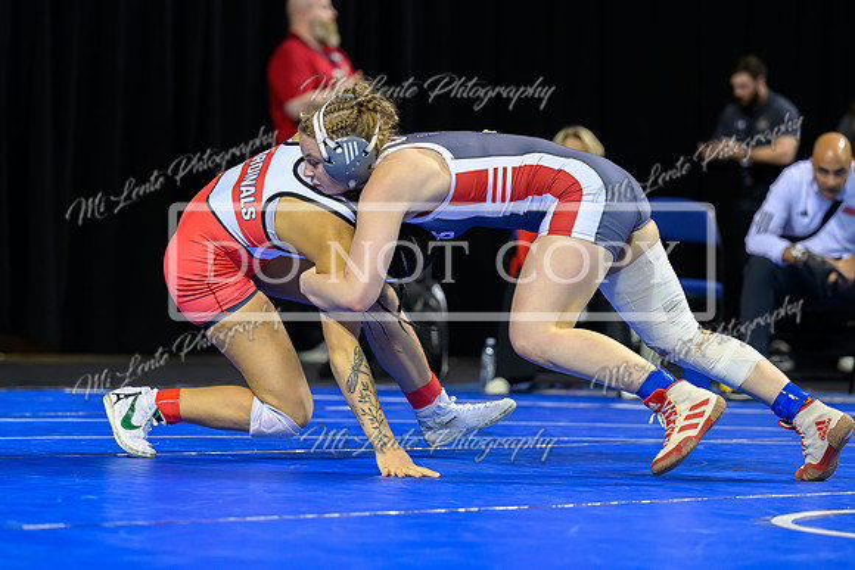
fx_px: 3680
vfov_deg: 8.9
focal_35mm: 155
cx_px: 451
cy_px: 312
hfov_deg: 13.3
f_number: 2.8
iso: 2000
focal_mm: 125
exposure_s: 1/800
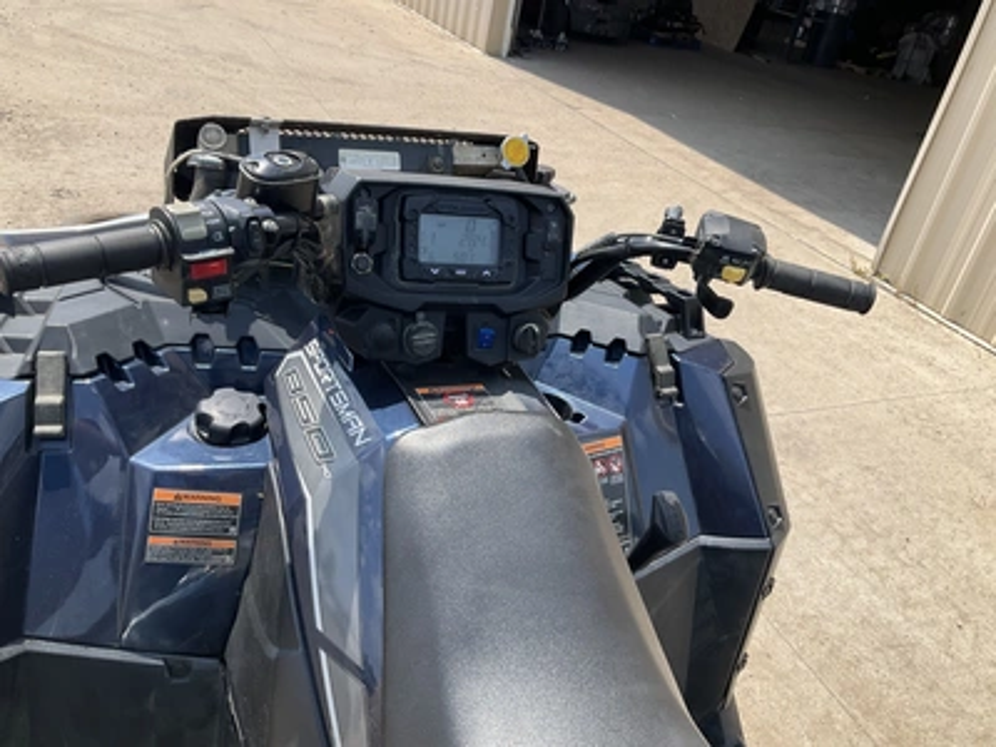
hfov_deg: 61.7
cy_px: 374
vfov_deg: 48.2
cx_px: 498
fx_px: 834
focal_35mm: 29
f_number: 1.8
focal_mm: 3
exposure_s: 1/1221
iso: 25
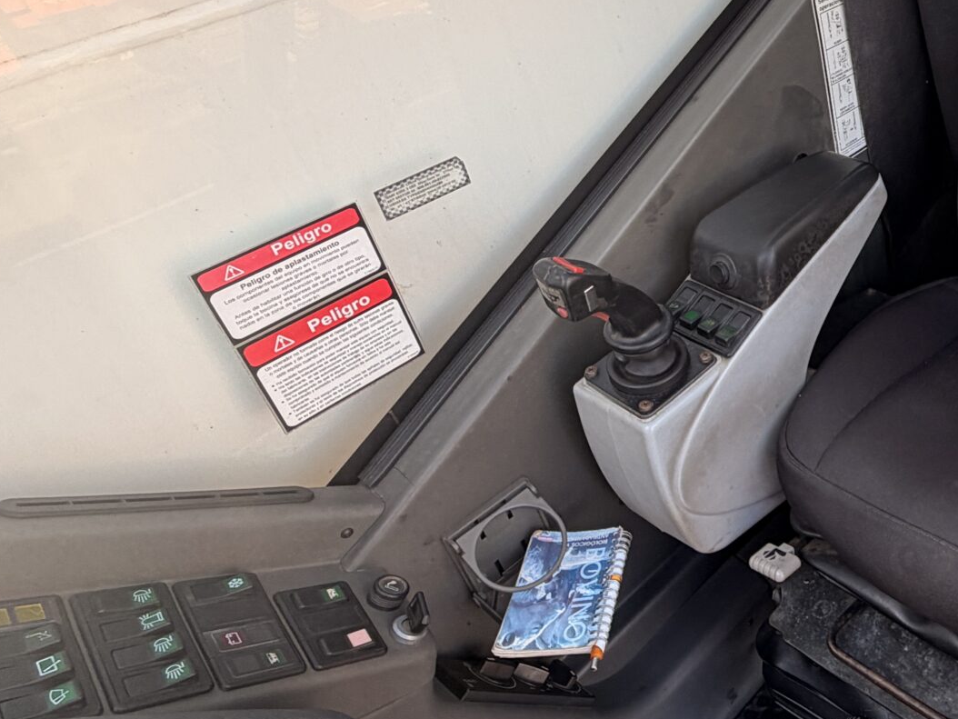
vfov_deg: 41.1
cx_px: 975
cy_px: 224
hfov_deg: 45.0
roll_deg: +2.7
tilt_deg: -34.6
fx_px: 941
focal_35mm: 34
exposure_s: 1/163
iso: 40
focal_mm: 2.22
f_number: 2.2
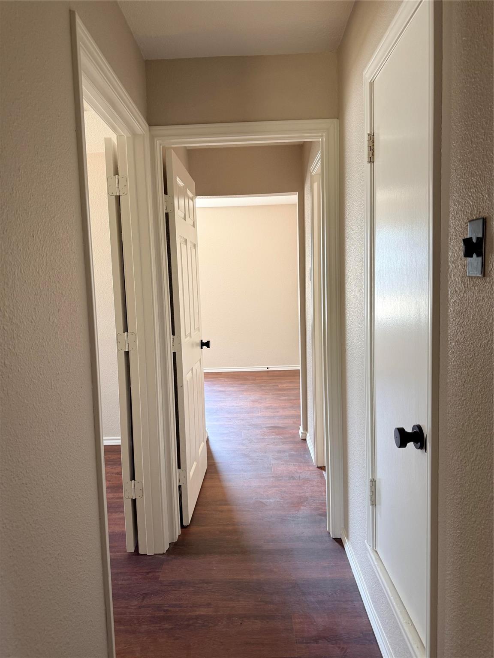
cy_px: 329
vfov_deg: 71.6
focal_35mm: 24
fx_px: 457
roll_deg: +1.8
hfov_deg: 56.8
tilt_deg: -4.4
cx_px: 247
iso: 125
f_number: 1.78
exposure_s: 1/60
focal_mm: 6.76
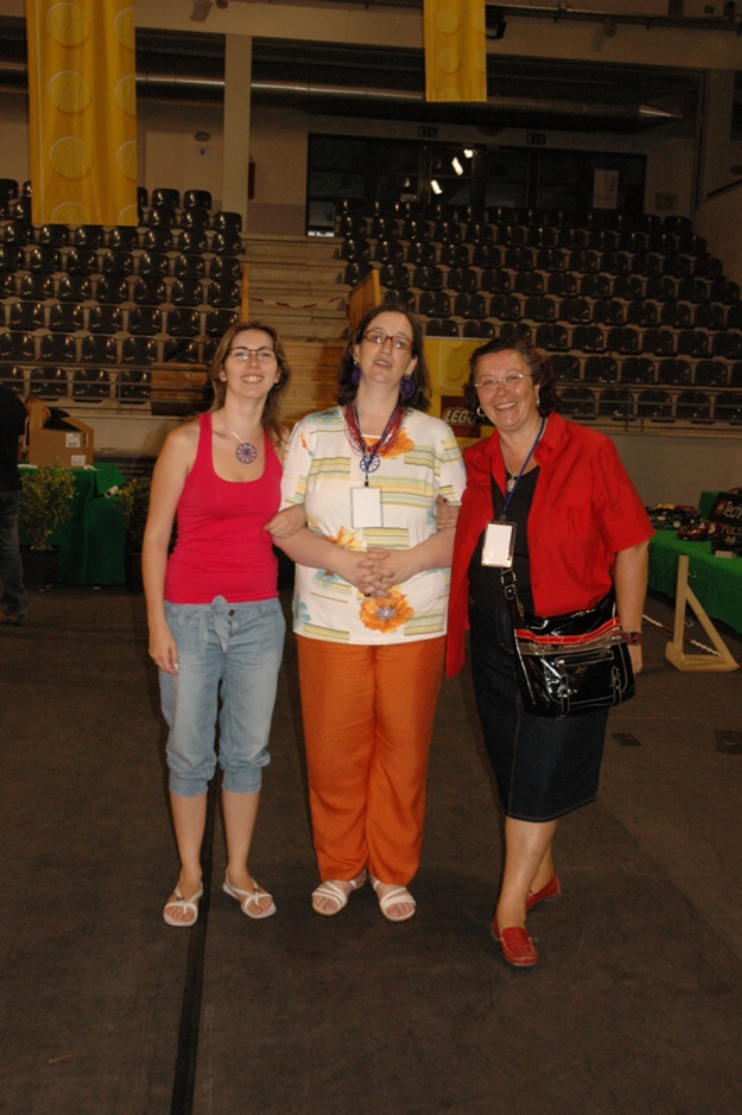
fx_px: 1254
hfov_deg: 33.0
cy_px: 558
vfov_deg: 48.0
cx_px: 371
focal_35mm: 40
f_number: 6.3
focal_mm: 27
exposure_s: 1/200
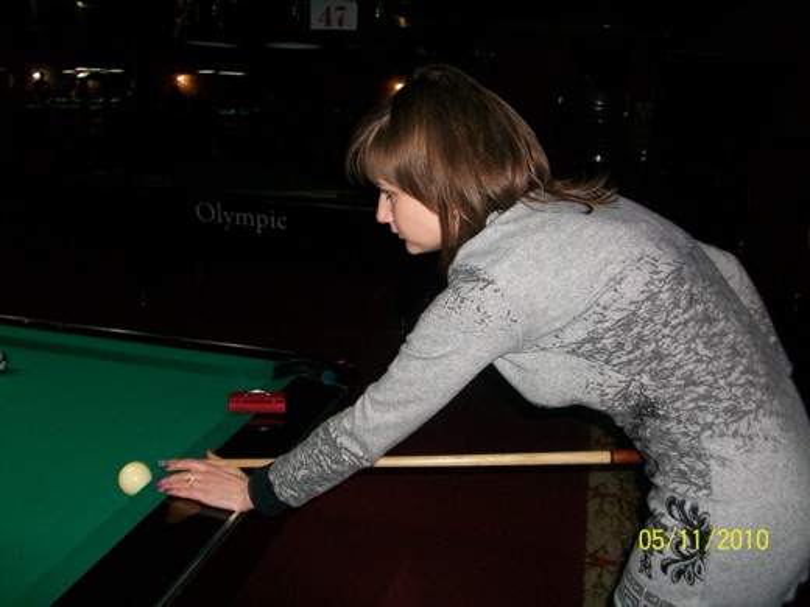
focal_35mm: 34
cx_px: 405
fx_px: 796
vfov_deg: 41.8
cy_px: 304
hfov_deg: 54.0
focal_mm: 5.7
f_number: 2.8
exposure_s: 1/60
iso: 120
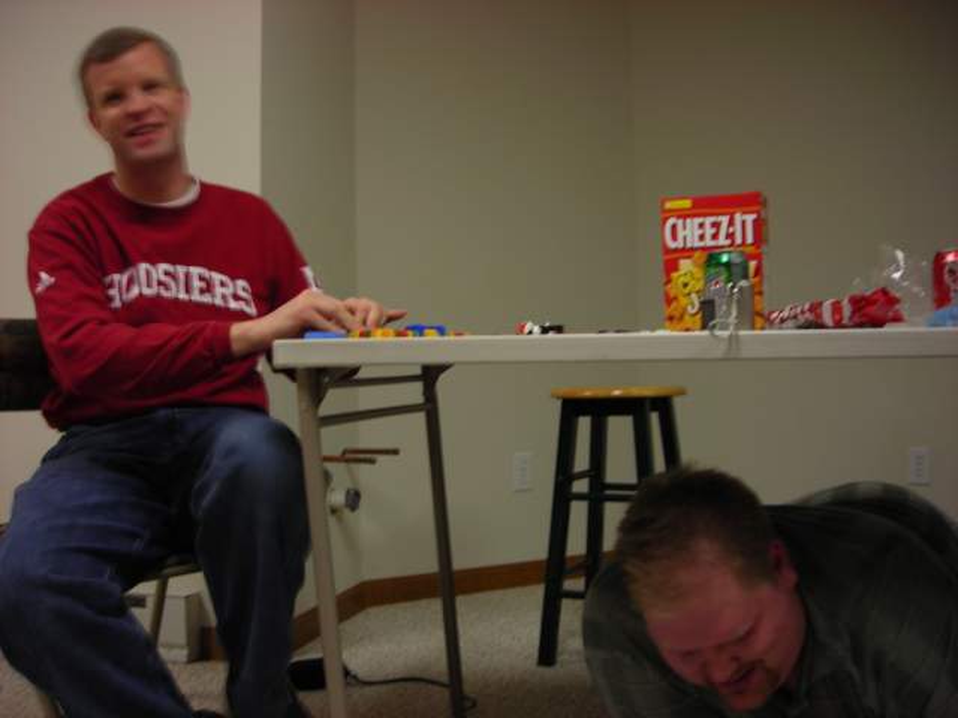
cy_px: 359
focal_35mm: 38
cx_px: 479
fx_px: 1052
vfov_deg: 37.7
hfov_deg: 49.0
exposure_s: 1/7.9
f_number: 3.2
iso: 50
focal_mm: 6.3
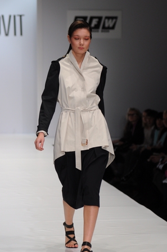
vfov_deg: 11.8
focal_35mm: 174
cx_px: 80
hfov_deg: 7.9
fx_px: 1215
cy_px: 138
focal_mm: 100
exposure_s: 1/250
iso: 640
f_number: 3.5
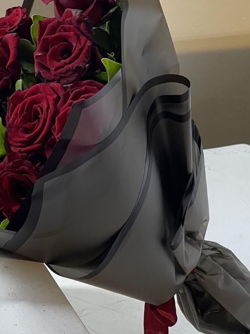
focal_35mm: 143
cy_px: 61
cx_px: 32
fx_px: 1377
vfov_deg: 13.7
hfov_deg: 10.3
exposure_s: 1/100
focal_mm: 7.5
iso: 100
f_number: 2.2
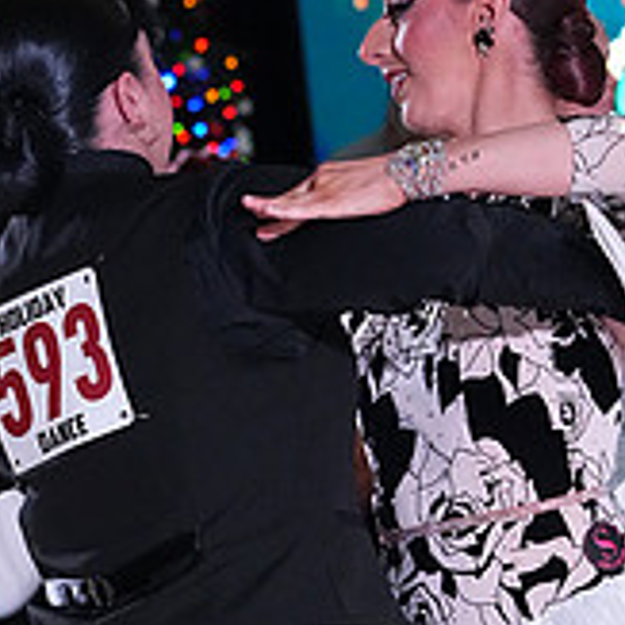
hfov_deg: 4.1
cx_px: 232
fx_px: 8722
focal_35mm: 427
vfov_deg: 4.1
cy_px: 794
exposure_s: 1/400
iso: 10000
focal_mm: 141
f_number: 7.1
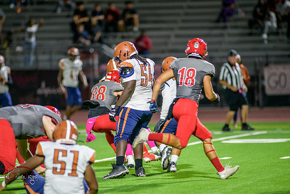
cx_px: 140
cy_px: 99
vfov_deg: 4.3
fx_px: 2578
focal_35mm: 320
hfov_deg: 6.4
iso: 2000
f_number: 2.8
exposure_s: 1/500
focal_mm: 300
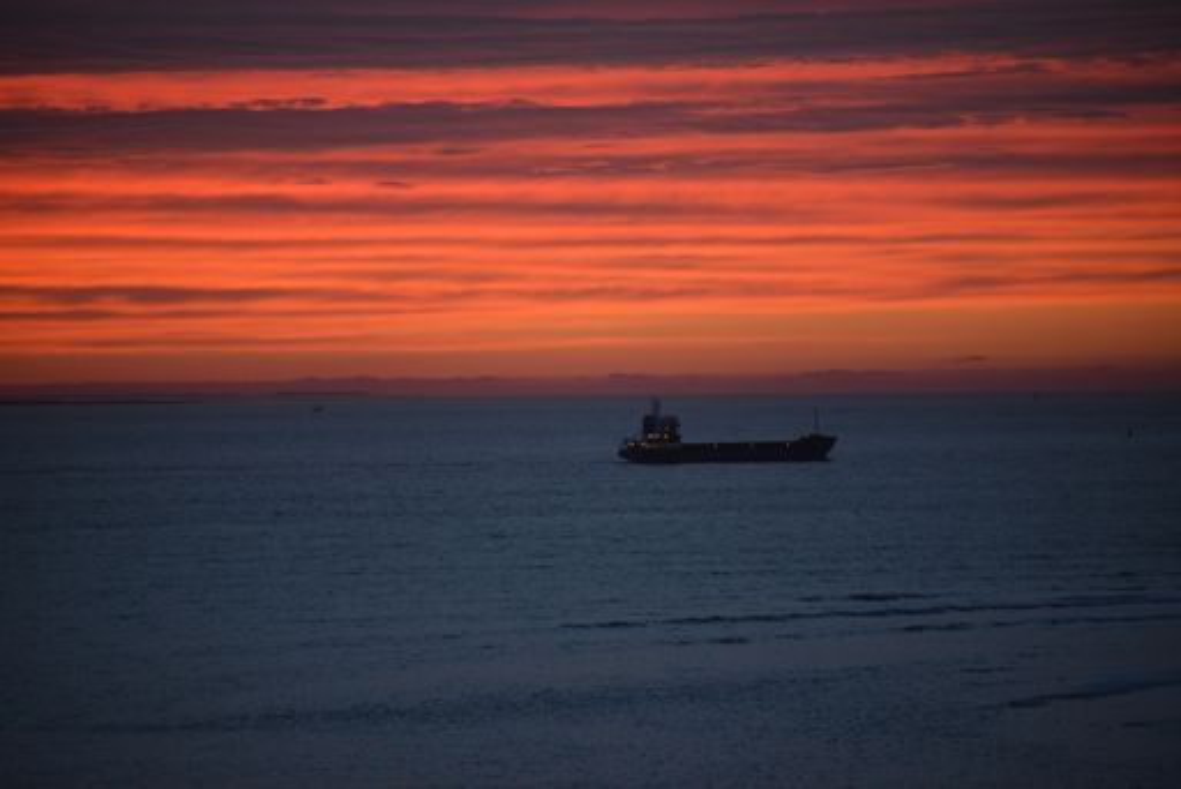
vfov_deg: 6.9
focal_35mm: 200
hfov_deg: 10.3
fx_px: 6565
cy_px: 394
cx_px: 590
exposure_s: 1/250
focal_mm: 200
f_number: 2.8
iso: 800
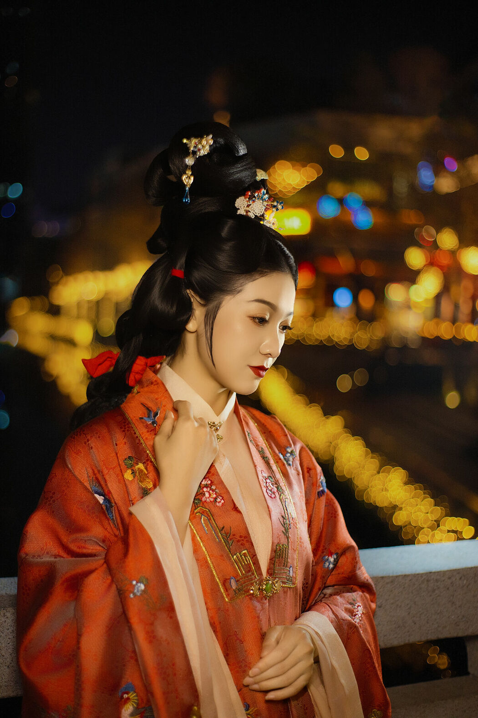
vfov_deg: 40.3
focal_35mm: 49
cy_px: 359
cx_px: 239
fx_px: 976
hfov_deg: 27.5
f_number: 2
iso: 1600
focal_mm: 50
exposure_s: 1/160
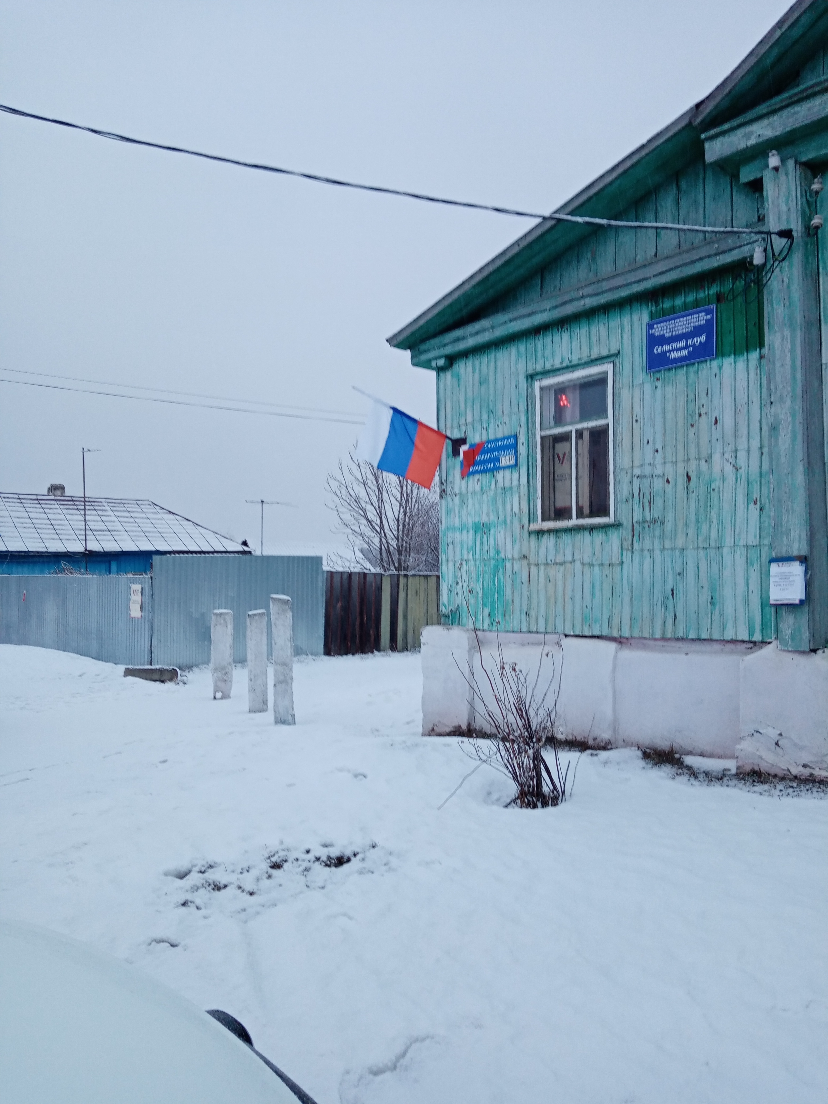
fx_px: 829
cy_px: 552
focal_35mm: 26
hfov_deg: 53.1
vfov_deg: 67.3
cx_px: 414
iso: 118
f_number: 1.8
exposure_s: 1/33.3
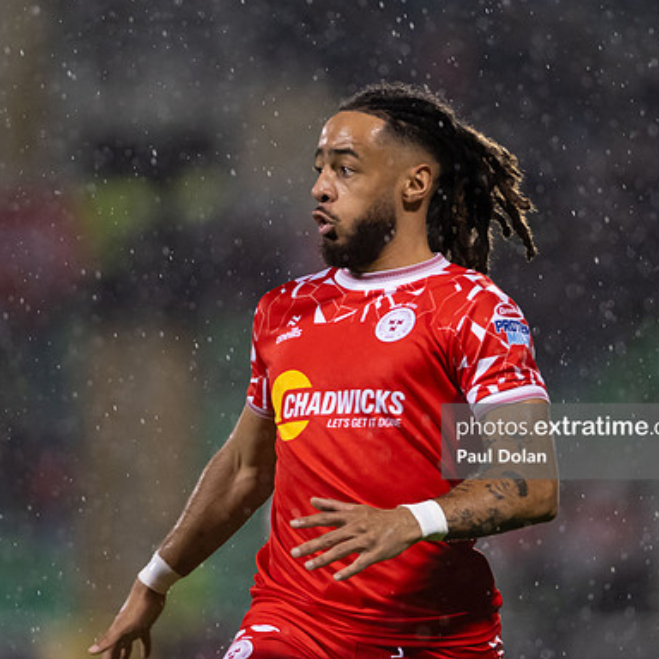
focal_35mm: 578
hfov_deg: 3.0
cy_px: 330
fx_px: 12449
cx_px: 357
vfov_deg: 3.0
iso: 2000
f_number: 2.8
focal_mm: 300
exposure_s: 1/1000
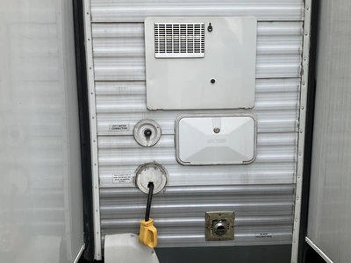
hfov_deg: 61.7
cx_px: 176
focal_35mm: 29
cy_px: 132
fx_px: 294
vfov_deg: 48.2
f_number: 1.8
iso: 25
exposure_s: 1/869
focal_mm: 3
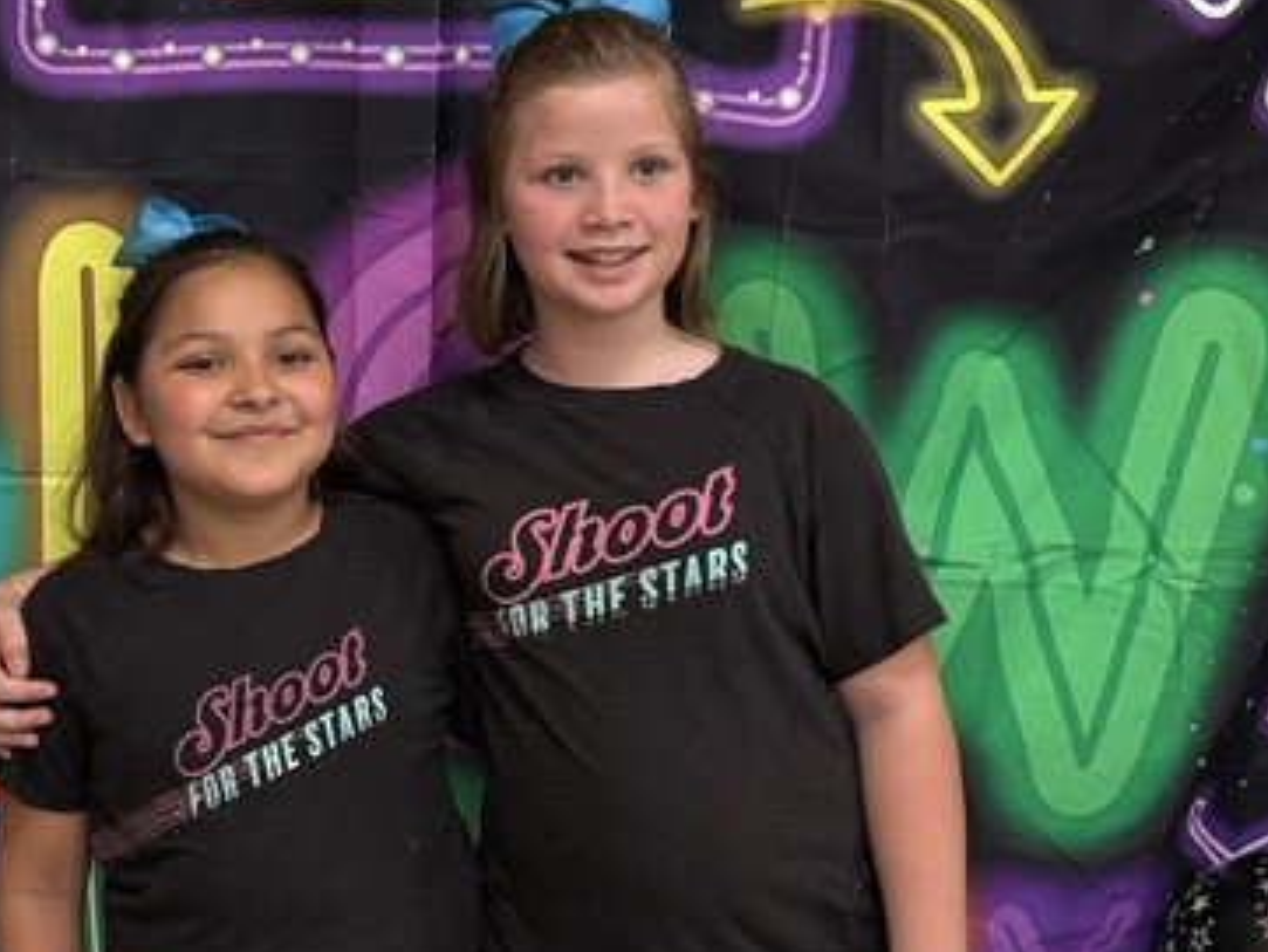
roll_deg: -1.1
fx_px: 2492
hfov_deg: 28.1
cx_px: 292
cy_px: 439
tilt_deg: -9.2
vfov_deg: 21.6
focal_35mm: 68
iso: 200
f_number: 1.78
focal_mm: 6.76
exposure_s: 1/60
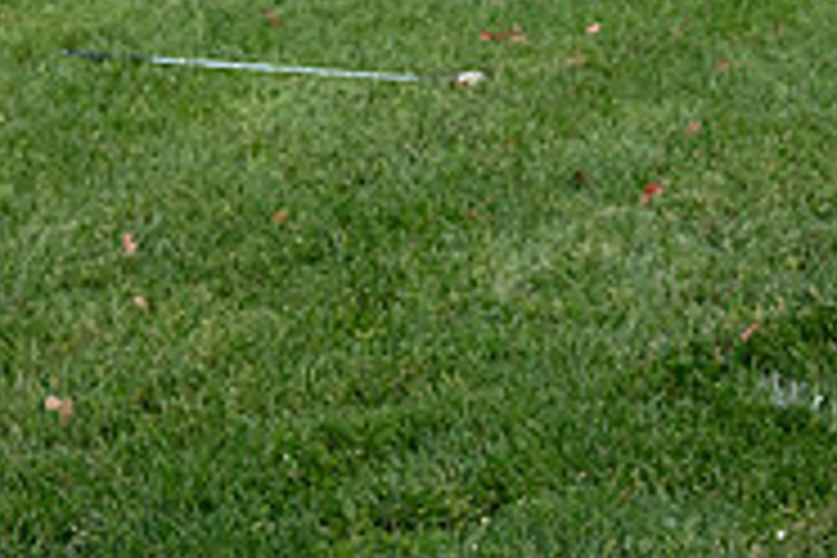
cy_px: -308
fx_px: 2325
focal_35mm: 100
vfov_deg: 12.9
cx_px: 549
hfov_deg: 20.3
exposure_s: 1/320
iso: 800
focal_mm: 32
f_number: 3.2
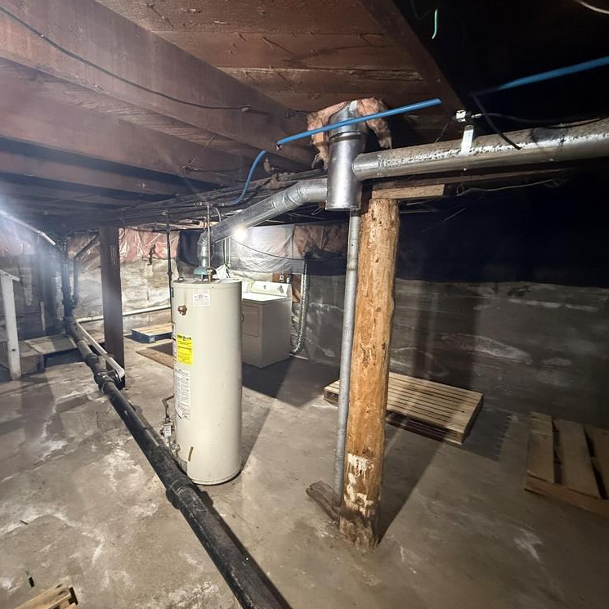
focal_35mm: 17
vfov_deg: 84.0
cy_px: 299
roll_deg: -0.3
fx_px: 338
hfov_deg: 82.2
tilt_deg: -7.8
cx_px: 225
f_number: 2.2
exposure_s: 1/40
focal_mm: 2.22
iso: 1000
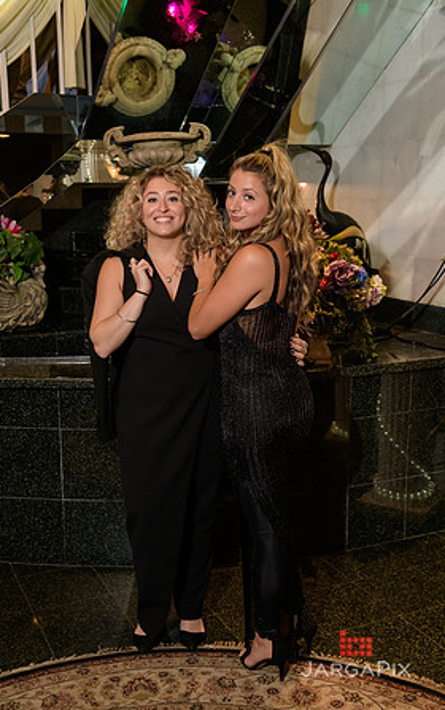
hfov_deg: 31.3
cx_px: 213
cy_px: 354
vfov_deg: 48.2
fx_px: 794
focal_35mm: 41
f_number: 5
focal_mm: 40
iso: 1000
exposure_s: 1/125
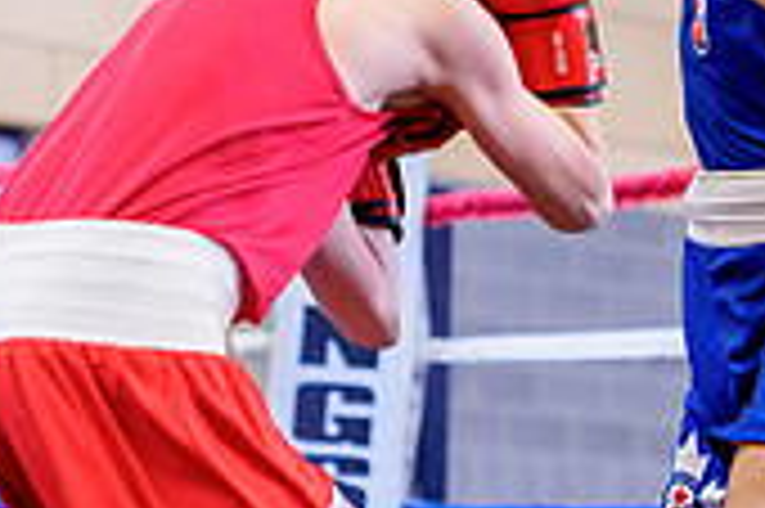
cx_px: 810
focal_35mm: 171
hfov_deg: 11.9
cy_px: 164
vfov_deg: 8.0
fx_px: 3630
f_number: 2
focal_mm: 50
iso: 3200
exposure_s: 1/1000
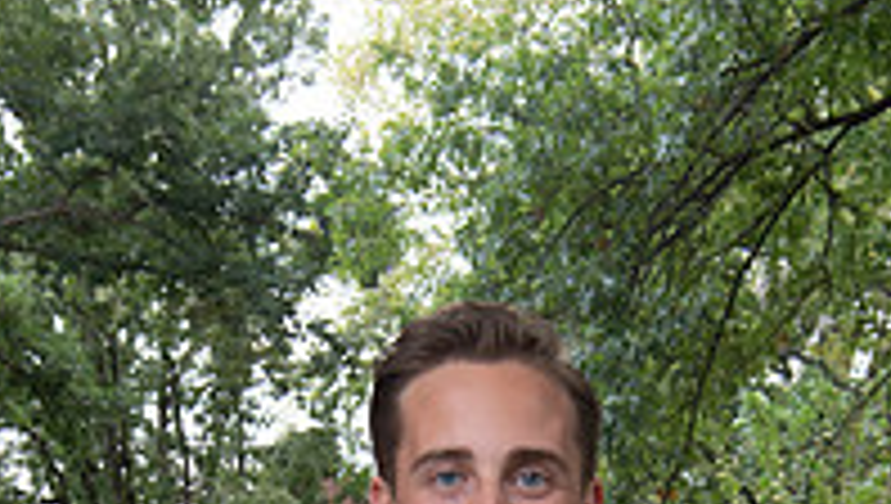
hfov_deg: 22.4
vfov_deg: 11.6
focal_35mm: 95
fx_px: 2247
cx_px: 536
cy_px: 986
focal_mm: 40
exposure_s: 1/100
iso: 800
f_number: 8
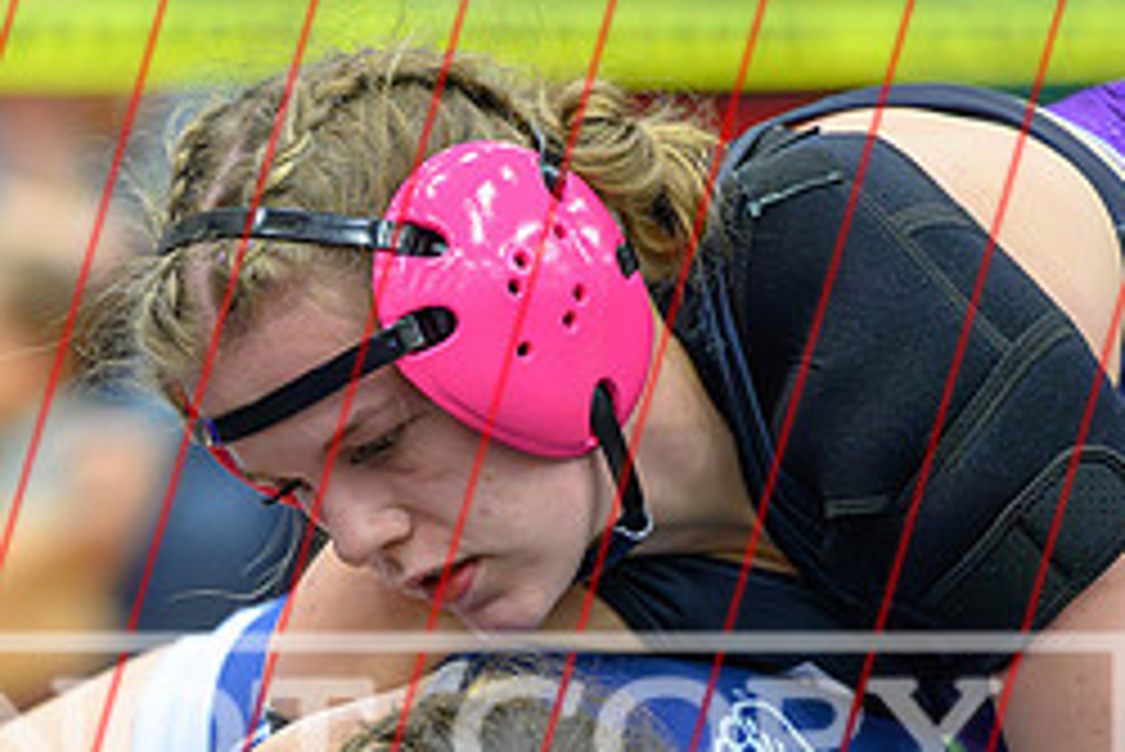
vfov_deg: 2.7
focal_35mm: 515
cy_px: 899
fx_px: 16102
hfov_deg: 4.0
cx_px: 386
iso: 8000
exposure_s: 1/640
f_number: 2.8
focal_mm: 185
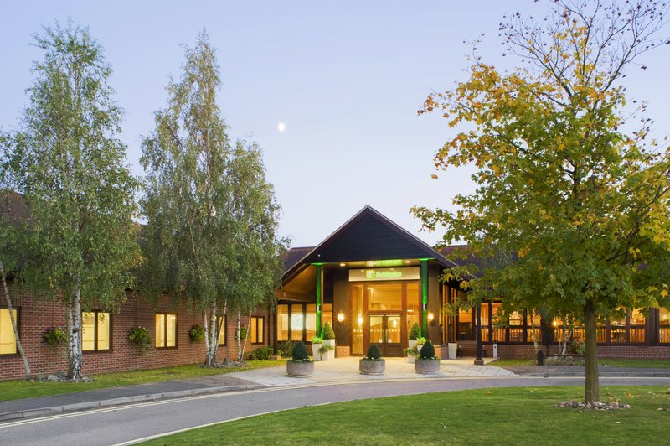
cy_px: 223
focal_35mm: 28
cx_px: 335
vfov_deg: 46.3
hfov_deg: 65.5
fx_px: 521
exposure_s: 8
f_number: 4
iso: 200
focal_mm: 28
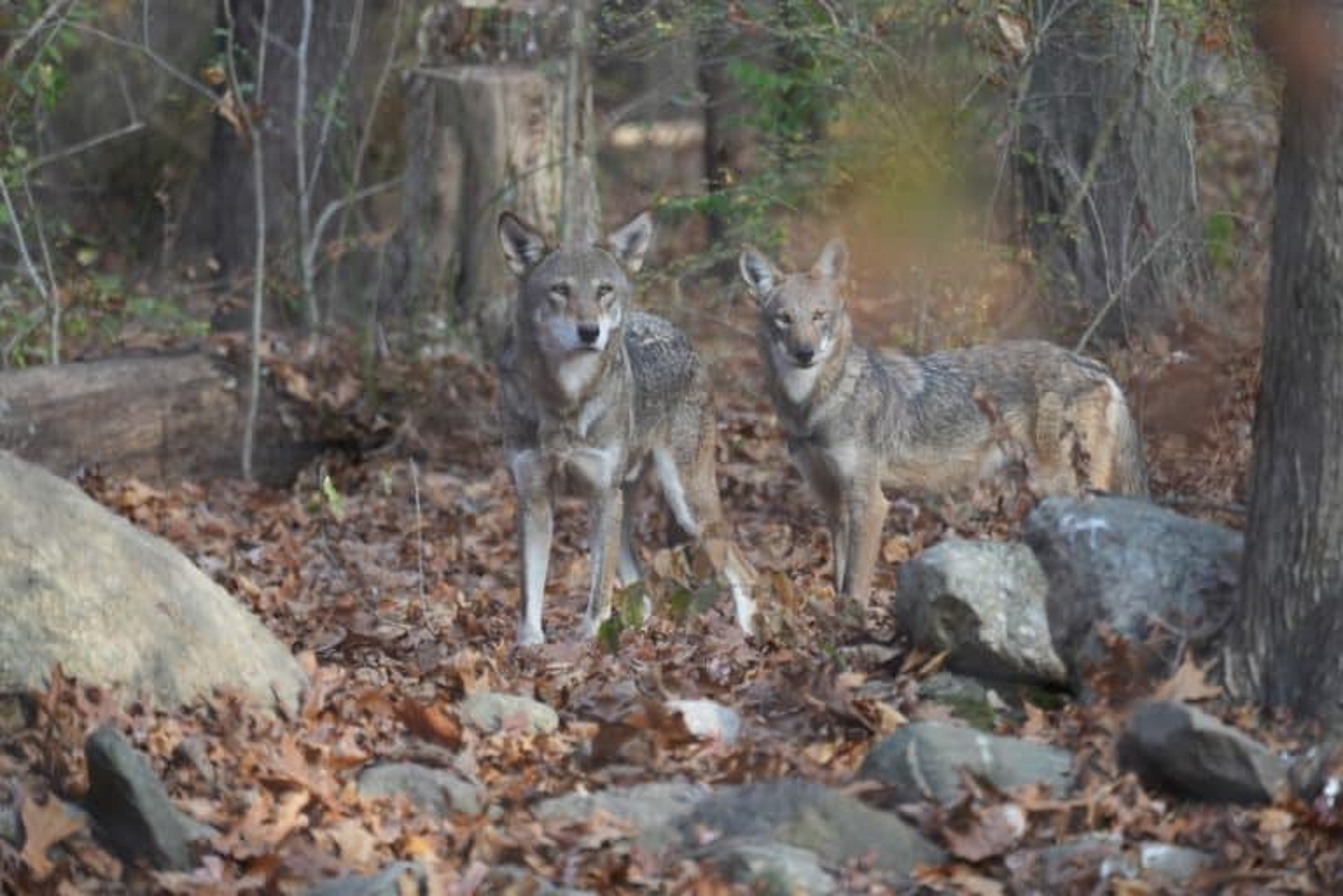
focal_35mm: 300
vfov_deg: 4.6
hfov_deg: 6.9
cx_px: 672
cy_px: 448
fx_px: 11191
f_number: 5.6
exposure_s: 1/320
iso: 640
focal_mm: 300
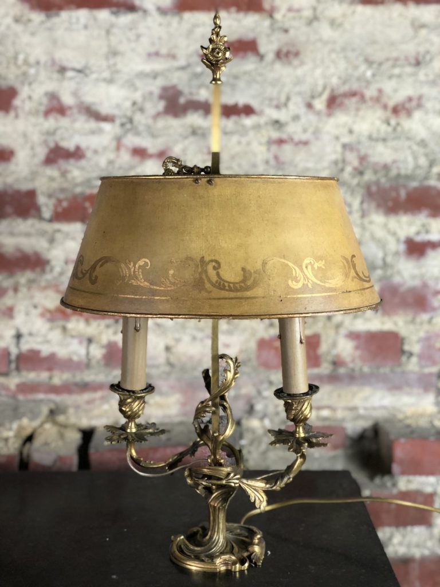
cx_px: 220
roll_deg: +0.4
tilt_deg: -6.5
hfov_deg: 28.0
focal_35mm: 52
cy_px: 294
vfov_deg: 36.8
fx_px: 881
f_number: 2.4
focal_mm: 6
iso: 125
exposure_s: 1/33
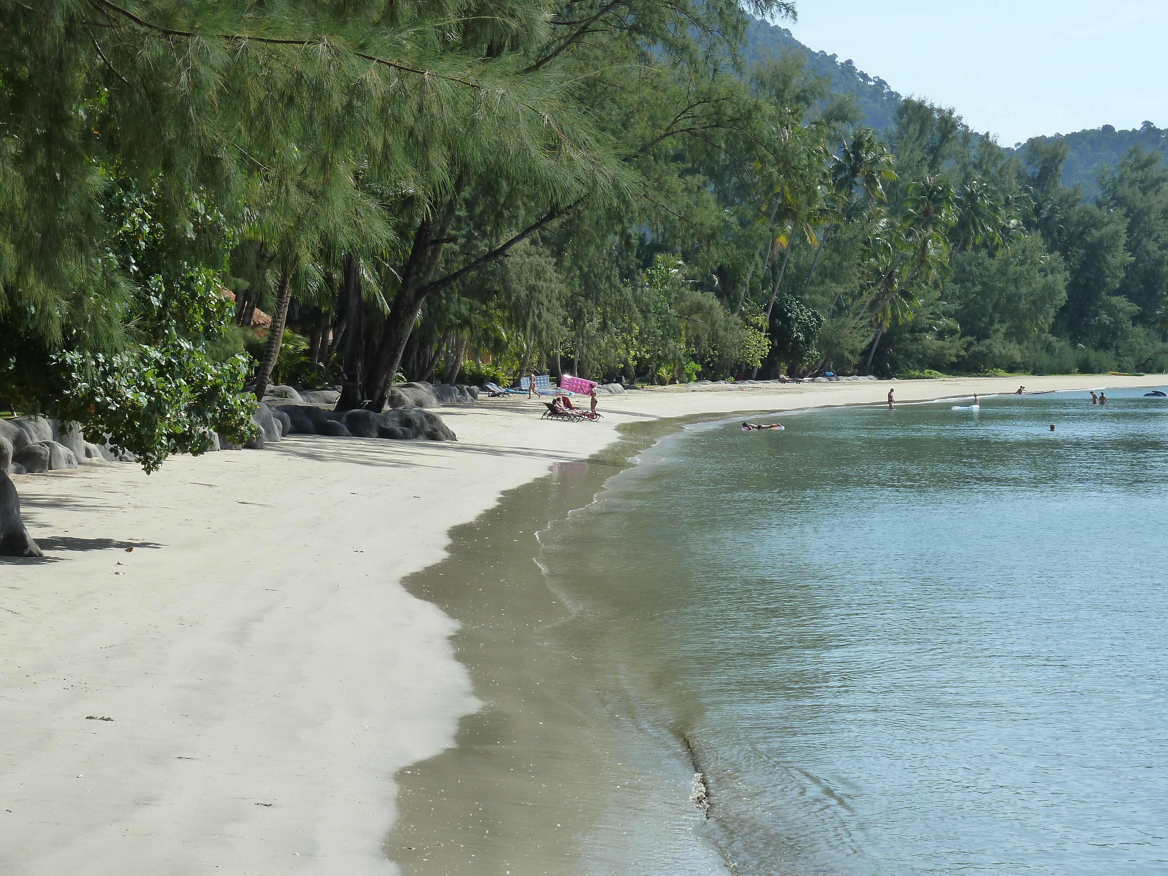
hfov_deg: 21.8
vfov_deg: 16.4
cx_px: 584
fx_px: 3037
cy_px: 438
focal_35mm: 90
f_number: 5
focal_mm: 14.7
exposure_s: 1/500
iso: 125
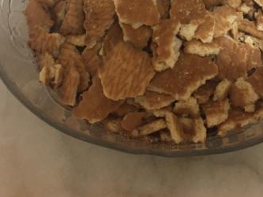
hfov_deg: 31.9
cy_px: 19
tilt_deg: -61.2
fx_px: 456
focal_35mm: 60
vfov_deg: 23.8
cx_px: 172
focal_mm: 4.15
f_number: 2.2
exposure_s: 1/20
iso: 250
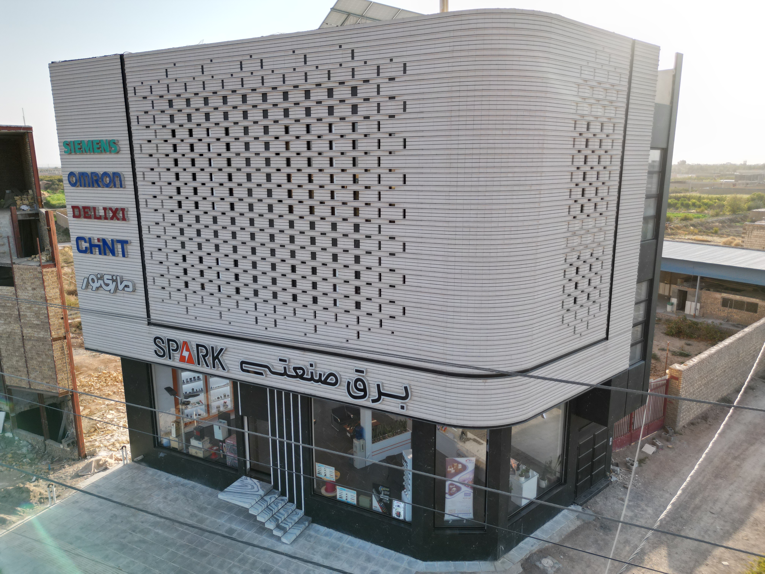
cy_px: 287
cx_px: 382
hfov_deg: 71.6
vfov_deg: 56.8
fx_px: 530
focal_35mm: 24
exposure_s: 1/2000
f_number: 1.7
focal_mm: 6.72
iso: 200
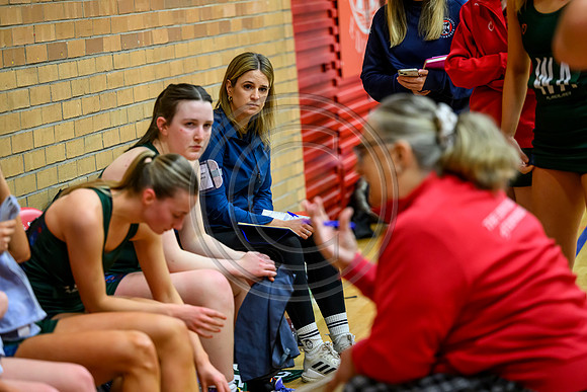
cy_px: 196
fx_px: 2039
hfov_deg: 16.4
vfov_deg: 11.0
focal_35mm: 125
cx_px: 294
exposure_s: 1/400
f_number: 2.8
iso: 4000
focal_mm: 125
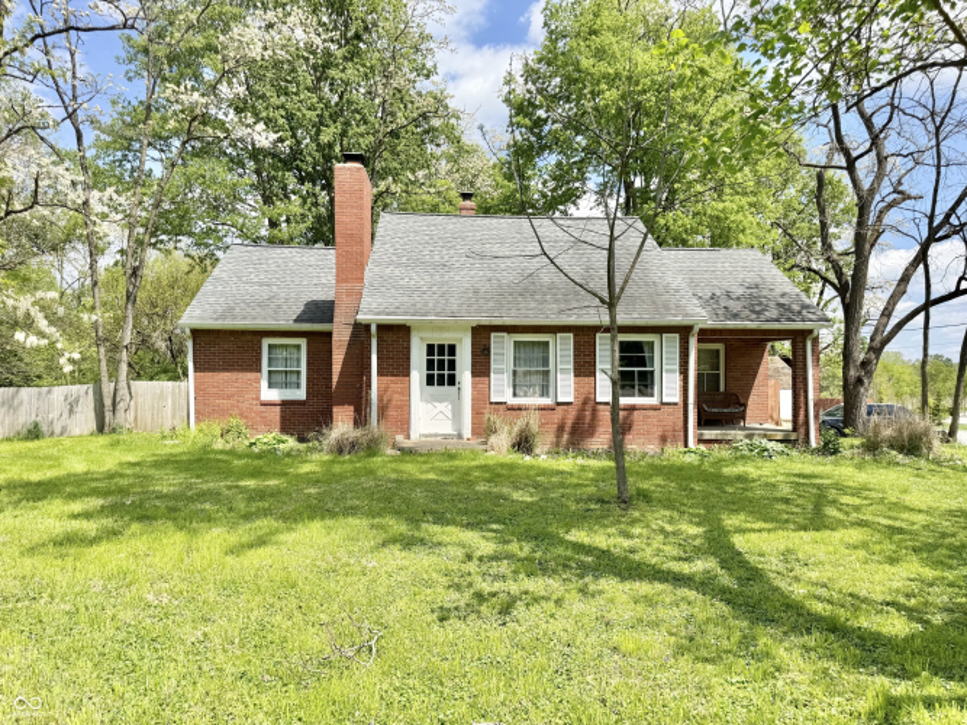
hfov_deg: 71.6
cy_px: 362
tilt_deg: +0.0
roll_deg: -0.3
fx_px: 670
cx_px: 484
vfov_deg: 56.8
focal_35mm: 24
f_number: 1.78
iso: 80
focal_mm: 6.76
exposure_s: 1/2959
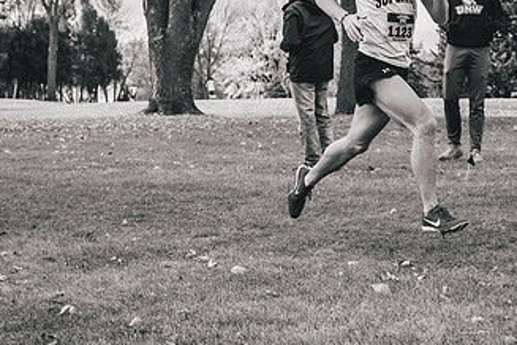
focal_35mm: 115
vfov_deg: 11.8
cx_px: 307
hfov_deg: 17.8
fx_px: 1651
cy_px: 48
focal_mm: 64
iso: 400
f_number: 6.3
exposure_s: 1/1000
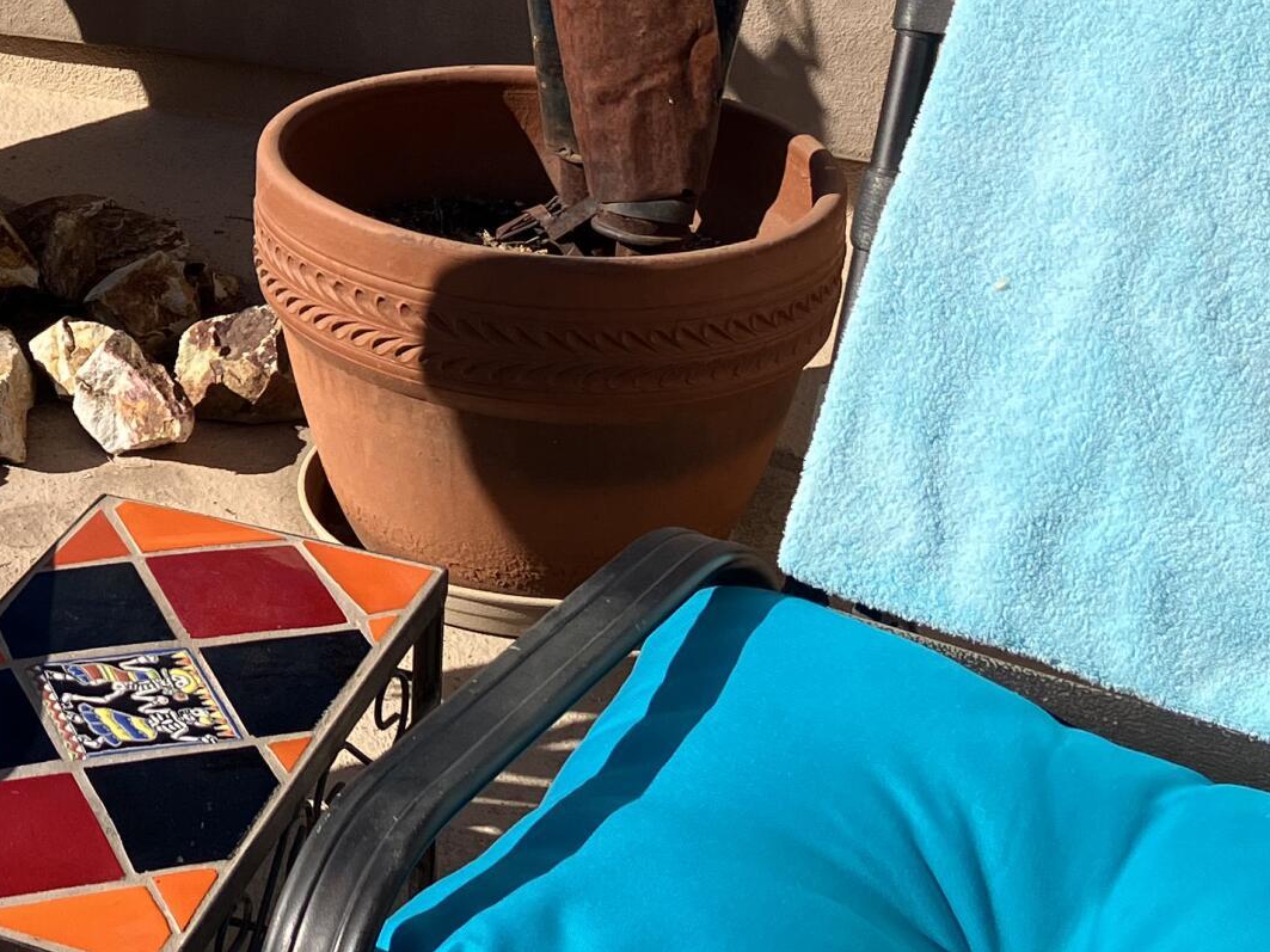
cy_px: -92
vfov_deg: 18.0
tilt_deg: -17.7
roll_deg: +1.8
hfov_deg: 22.9
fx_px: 2898
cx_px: -223
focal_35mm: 79
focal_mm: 3.99
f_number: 1.8
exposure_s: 1/2558
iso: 32
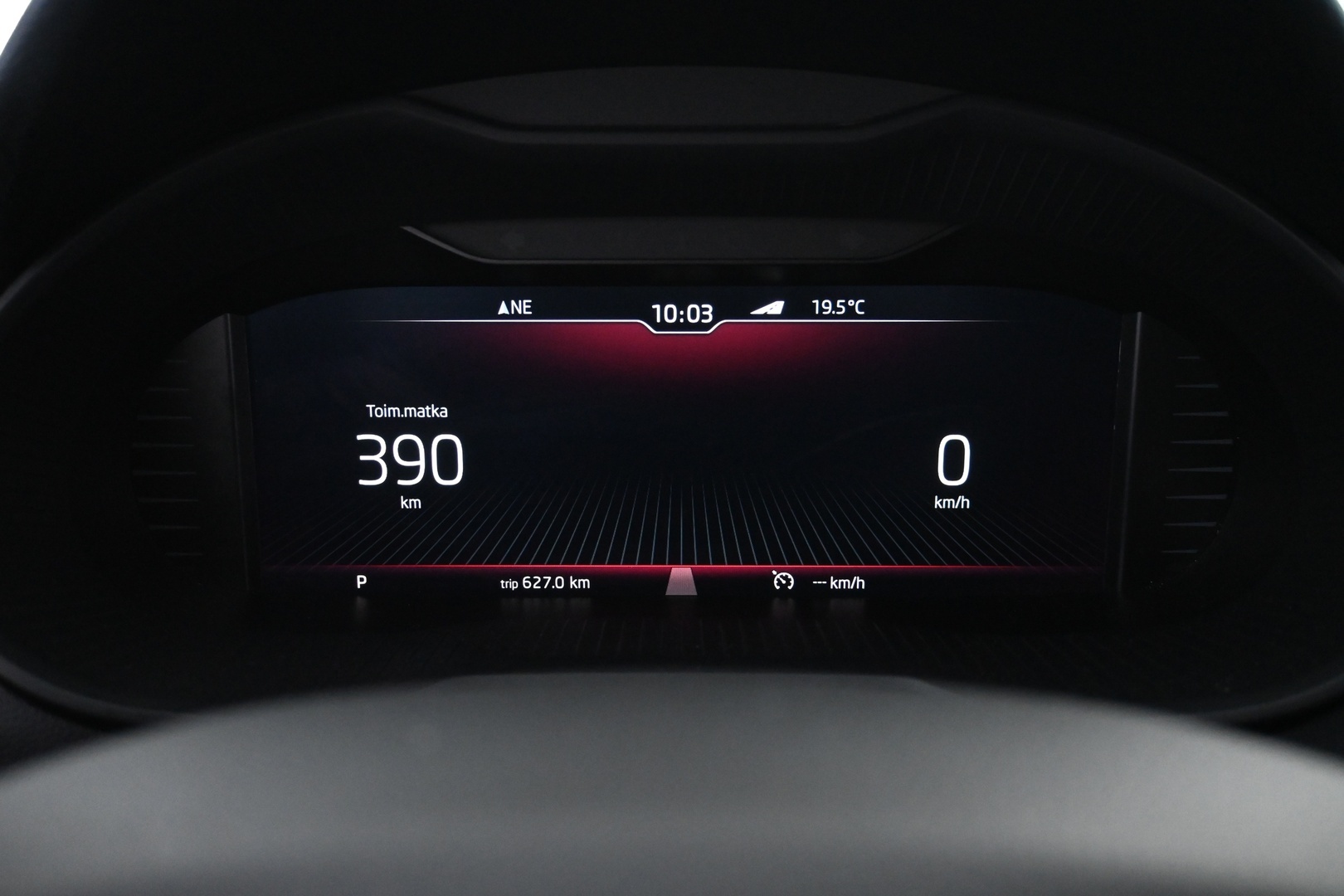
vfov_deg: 39.1
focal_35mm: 34
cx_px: 672
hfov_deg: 56.1
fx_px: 1260
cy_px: 448
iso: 4000
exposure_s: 1/40
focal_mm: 22.5
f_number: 4
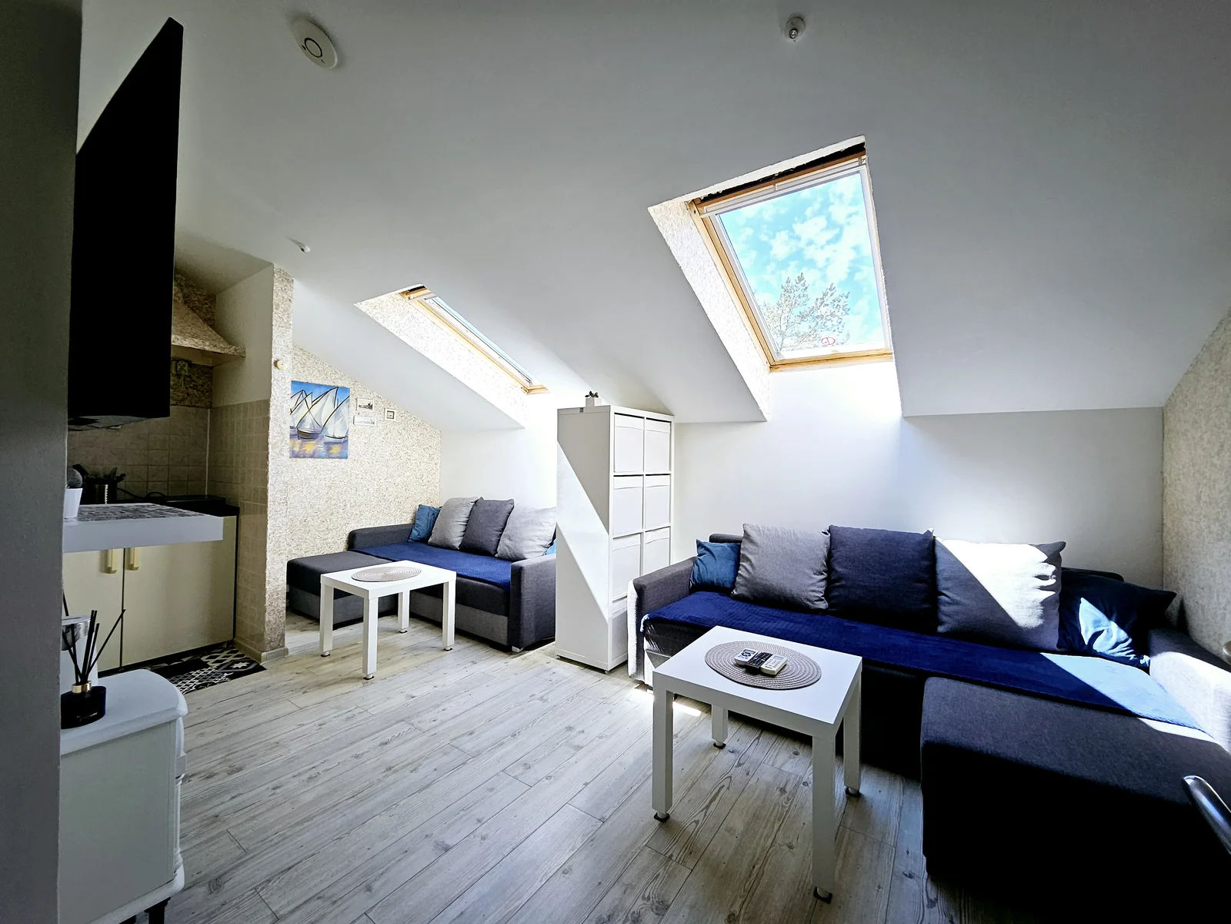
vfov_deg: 89.9
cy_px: 462
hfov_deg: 106.2
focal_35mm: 13
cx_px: 616
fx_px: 462
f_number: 2.2
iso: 32
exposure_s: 1/105
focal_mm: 1.74
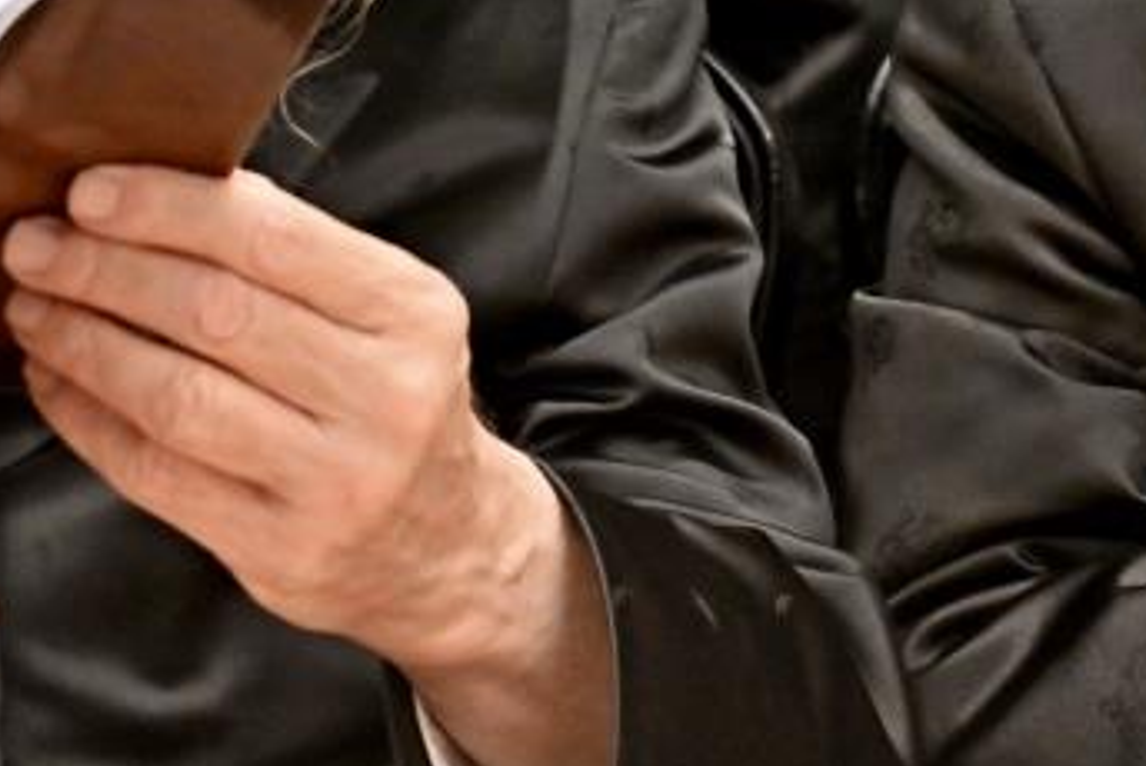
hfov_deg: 18.6
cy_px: -261
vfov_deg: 12.1
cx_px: 660
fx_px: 3505
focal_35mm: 110
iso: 1250
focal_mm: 37
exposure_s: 1/250
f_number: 4
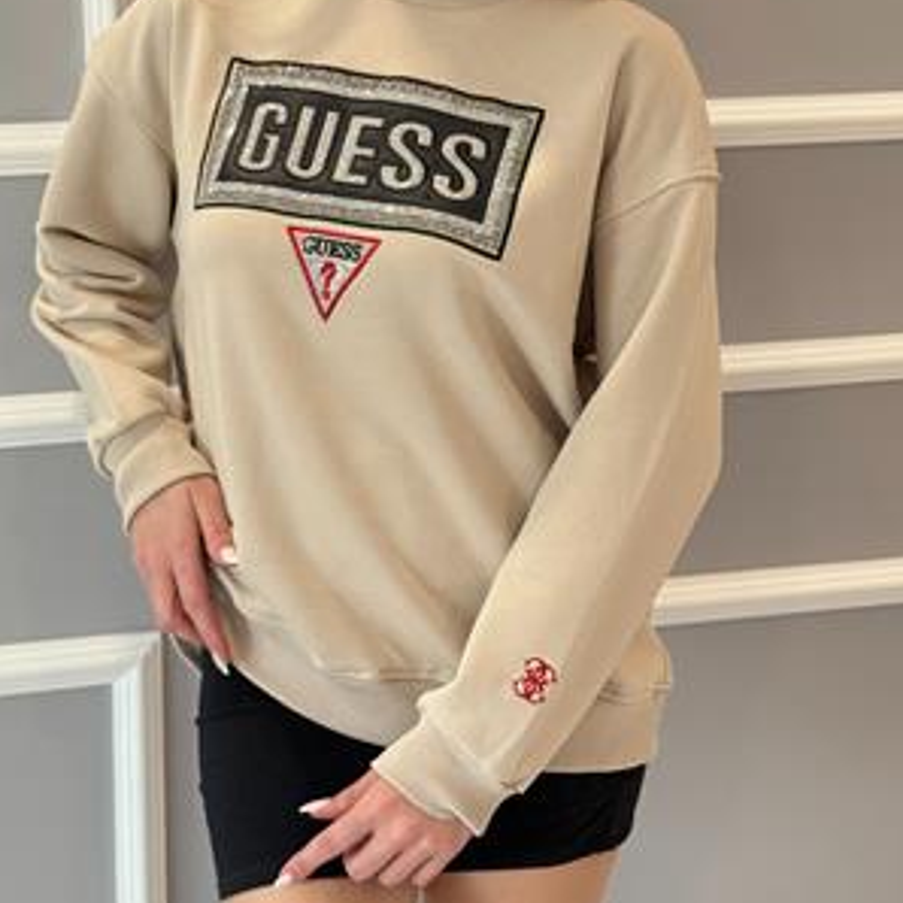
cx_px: 436
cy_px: 306
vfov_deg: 23.3
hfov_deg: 23.4
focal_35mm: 74
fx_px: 2184
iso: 200
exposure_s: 1/110
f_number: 1.78
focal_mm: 6.76
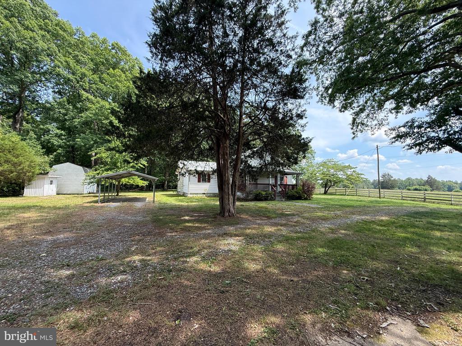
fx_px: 187
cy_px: 173
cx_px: 231
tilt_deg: +4.2
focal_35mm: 14
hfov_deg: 102.1
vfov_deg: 85.7
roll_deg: -1.6
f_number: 2.2
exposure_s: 1/370
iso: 64
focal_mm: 2.22
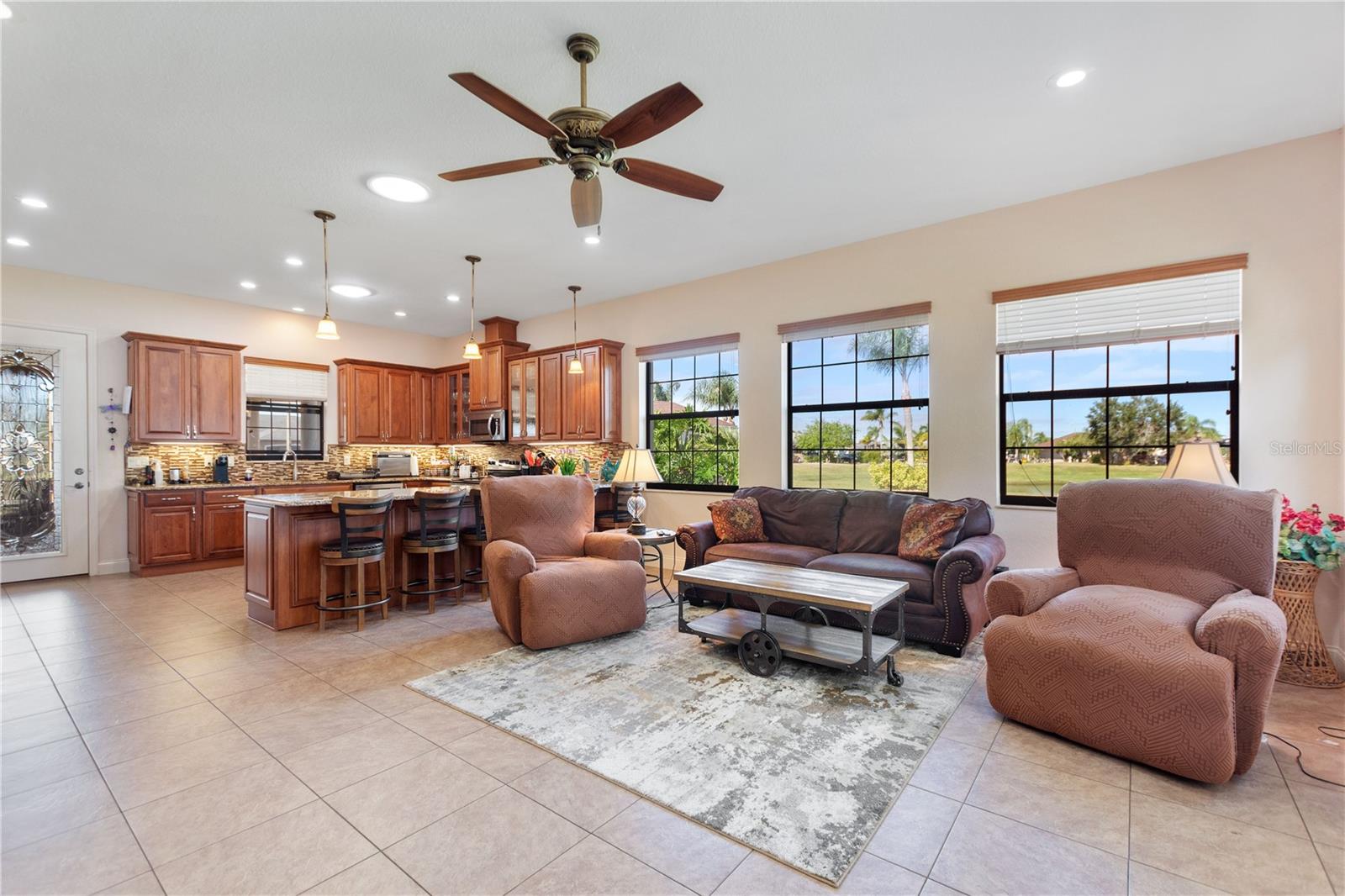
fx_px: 560
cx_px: 672
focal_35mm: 15
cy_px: 448
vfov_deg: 77.3
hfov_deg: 100.4
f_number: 4.5
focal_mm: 10
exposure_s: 1/25
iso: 400
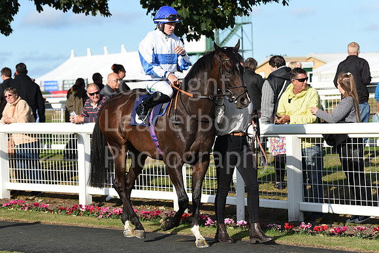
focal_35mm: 116
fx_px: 1221
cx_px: 190
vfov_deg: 11.8
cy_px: 126
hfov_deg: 17.6
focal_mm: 116
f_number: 5.6
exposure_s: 1/3200
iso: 500
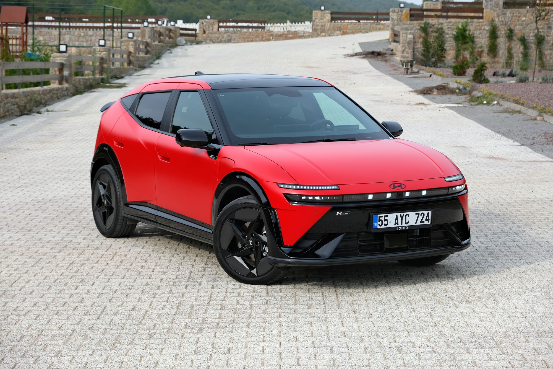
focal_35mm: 83
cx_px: 276
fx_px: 1275
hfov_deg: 24.5
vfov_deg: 16.5
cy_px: 184
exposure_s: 1/400
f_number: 5.6
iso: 160
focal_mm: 55
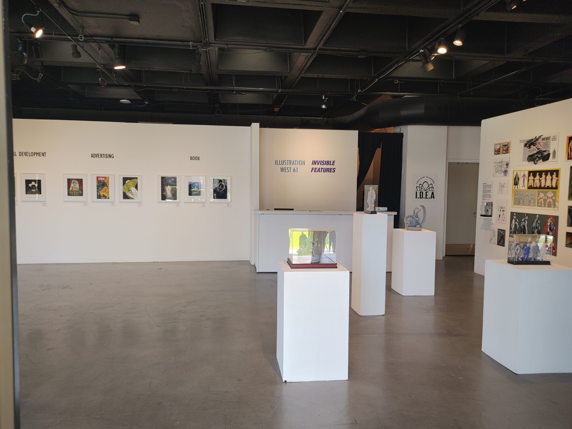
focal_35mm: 26
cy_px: 214
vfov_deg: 53.1
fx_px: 430
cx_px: 286
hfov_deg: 67.3
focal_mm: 5.58
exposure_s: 1/120
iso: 50
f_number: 1.8
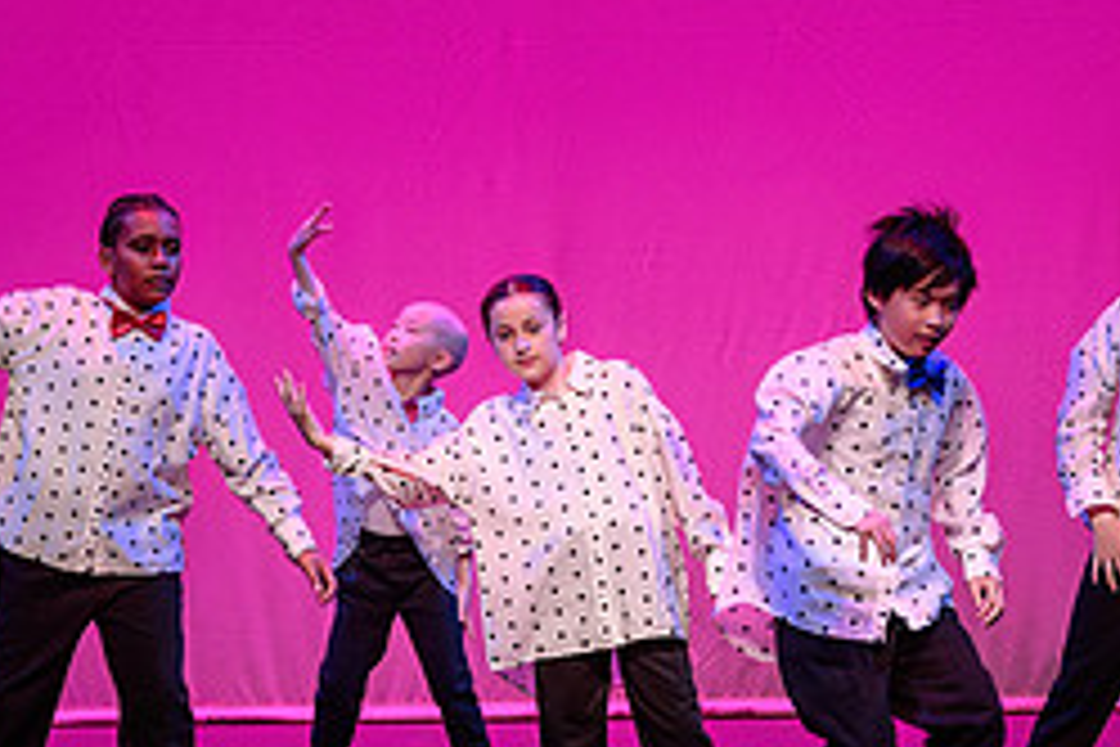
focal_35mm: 283
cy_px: 538
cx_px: 666
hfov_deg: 7.3
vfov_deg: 4.9
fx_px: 8804
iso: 1250
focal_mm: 116
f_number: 2.8
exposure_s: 1/500
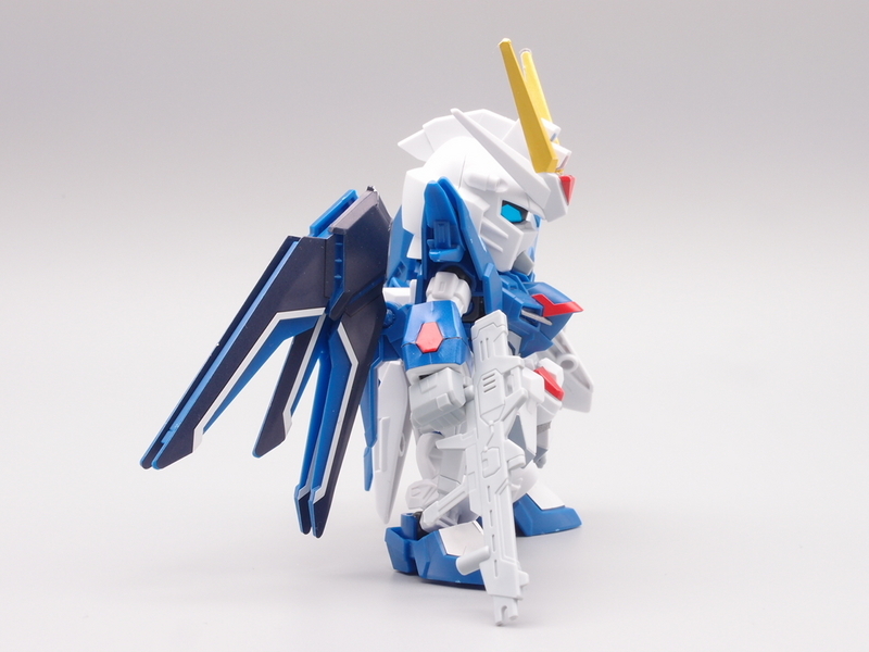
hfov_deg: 29.8
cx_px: 434
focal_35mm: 65
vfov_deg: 22.6
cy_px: 326
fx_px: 1632
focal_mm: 14.05
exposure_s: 1/10
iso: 100
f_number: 8
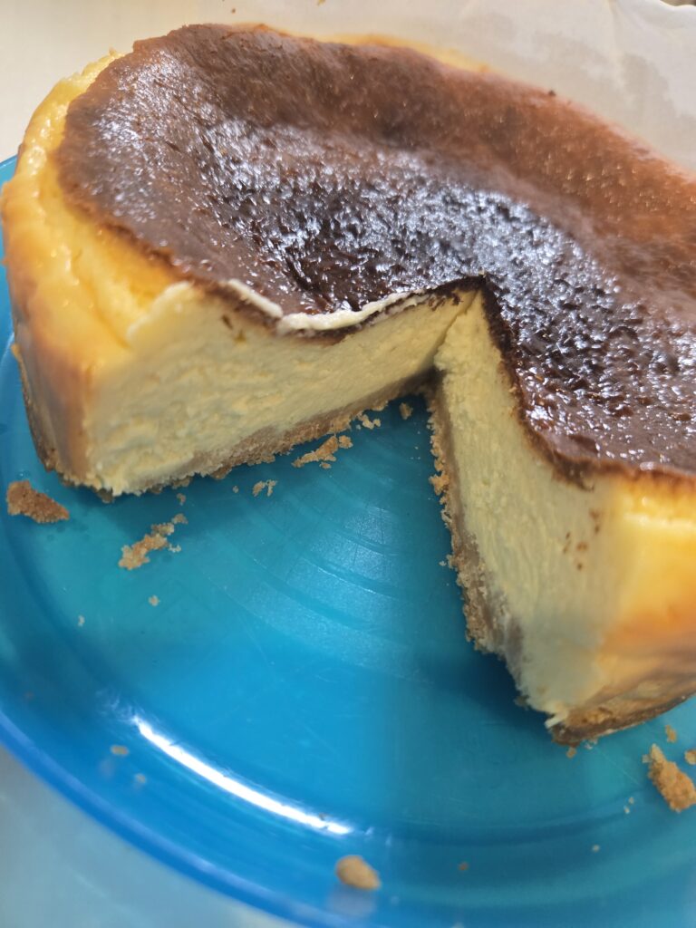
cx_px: 348
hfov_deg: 58.9
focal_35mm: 23
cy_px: 464
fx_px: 617
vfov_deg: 73.9
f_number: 1.8
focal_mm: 5.4
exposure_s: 1/100
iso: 500
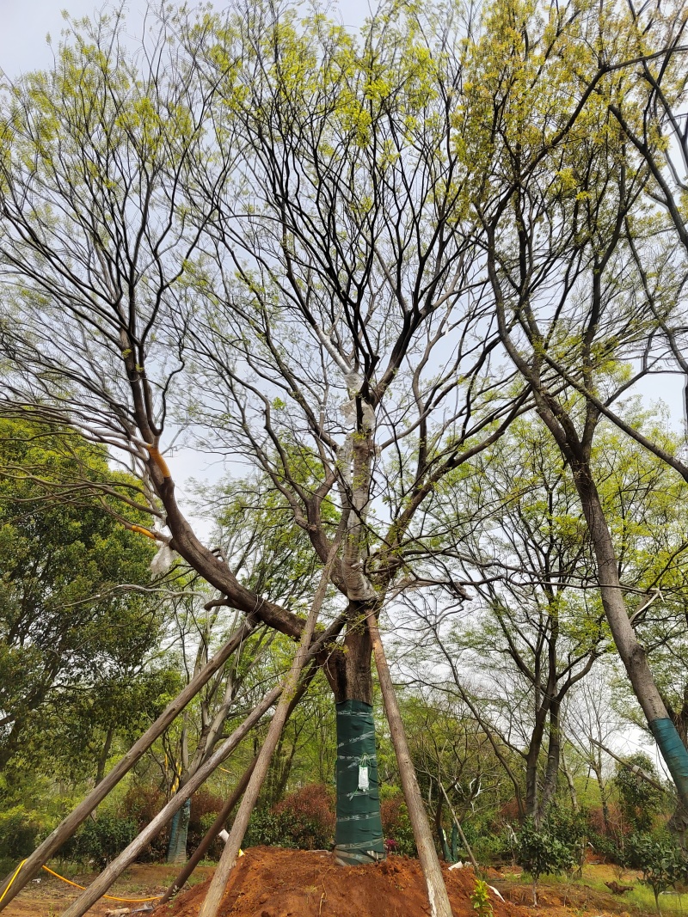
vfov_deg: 73.9
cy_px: 458
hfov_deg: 58.9
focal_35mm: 23
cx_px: 344
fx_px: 610
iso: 347
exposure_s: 1/2000
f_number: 1.9
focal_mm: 5.52
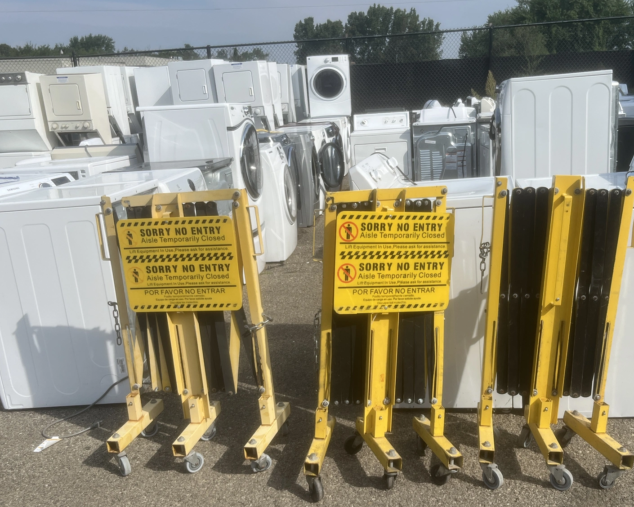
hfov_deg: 50.1
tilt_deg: -16.8
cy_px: 296
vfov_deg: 41.0
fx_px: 676
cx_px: 360
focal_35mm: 36
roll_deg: +2.7
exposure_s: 1/4854
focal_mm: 5.1
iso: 50
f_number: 1.6
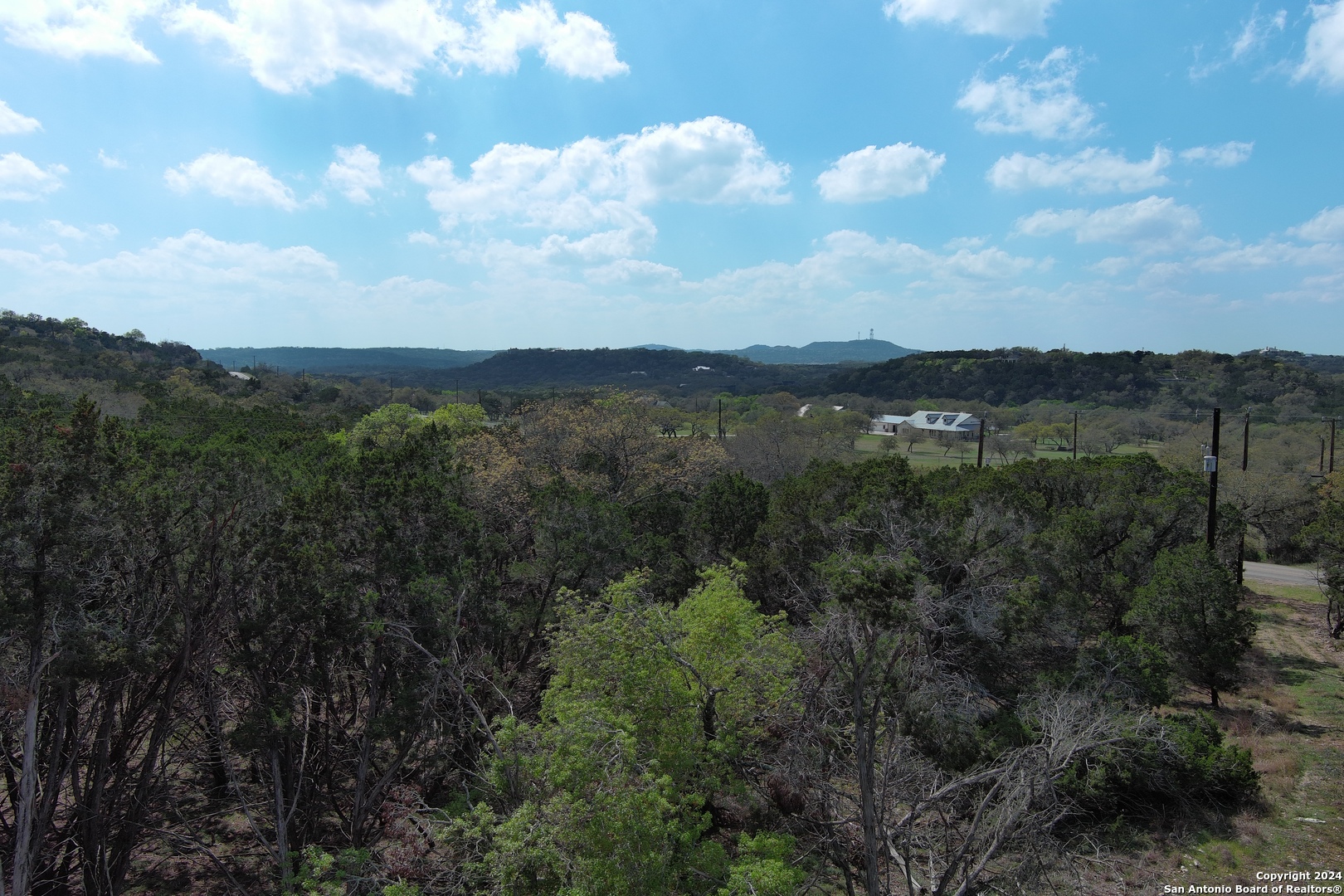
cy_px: 448
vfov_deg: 45.0
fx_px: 1083
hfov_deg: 63.7
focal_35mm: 29
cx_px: 672
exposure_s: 1/2924
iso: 101
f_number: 2.8
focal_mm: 10.57
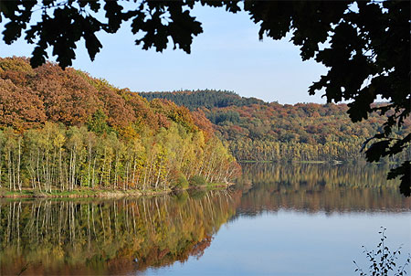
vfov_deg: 16.6
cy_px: 138
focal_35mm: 82
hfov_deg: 24.6
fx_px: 944
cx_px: 206
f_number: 10
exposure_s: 1/200
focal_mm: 55
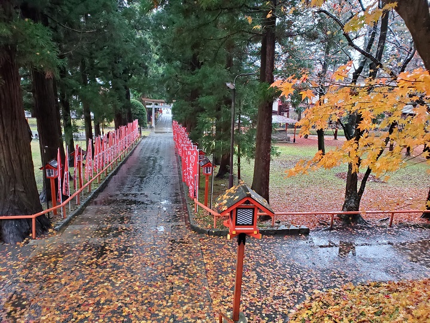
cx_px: 215
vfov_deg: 53.1
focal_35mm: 26
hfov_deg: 67.3
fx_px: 323
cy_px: 162
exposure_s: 1/50
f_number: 2.4
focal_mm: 4.3
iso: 500
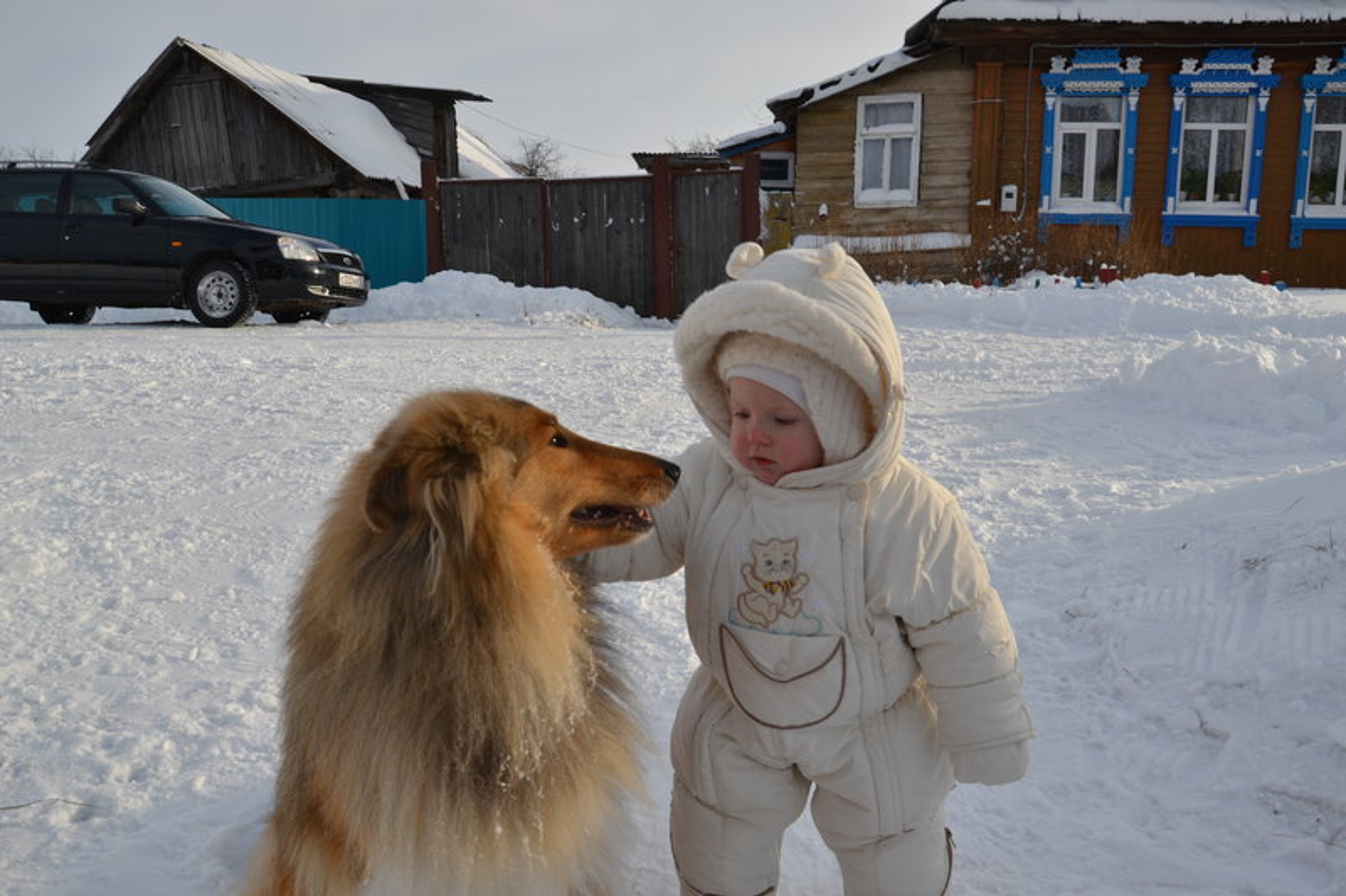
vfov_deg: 41.7
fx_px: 1177
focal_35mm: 32
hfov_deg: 59.5
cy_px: 448
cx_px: 673
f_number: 8
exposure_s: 1/250
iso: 100
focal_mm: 21
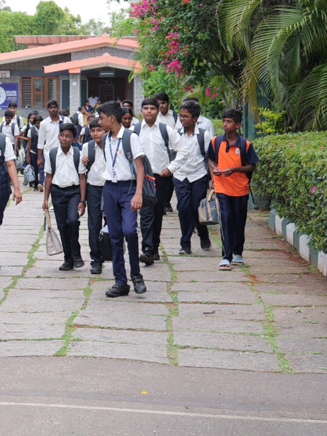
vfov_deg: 18.8
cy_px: 59
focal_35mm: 103
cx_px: -190
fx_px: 1297
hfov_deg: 13.4
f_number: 4
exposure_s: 1/125
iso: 160
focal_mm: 30
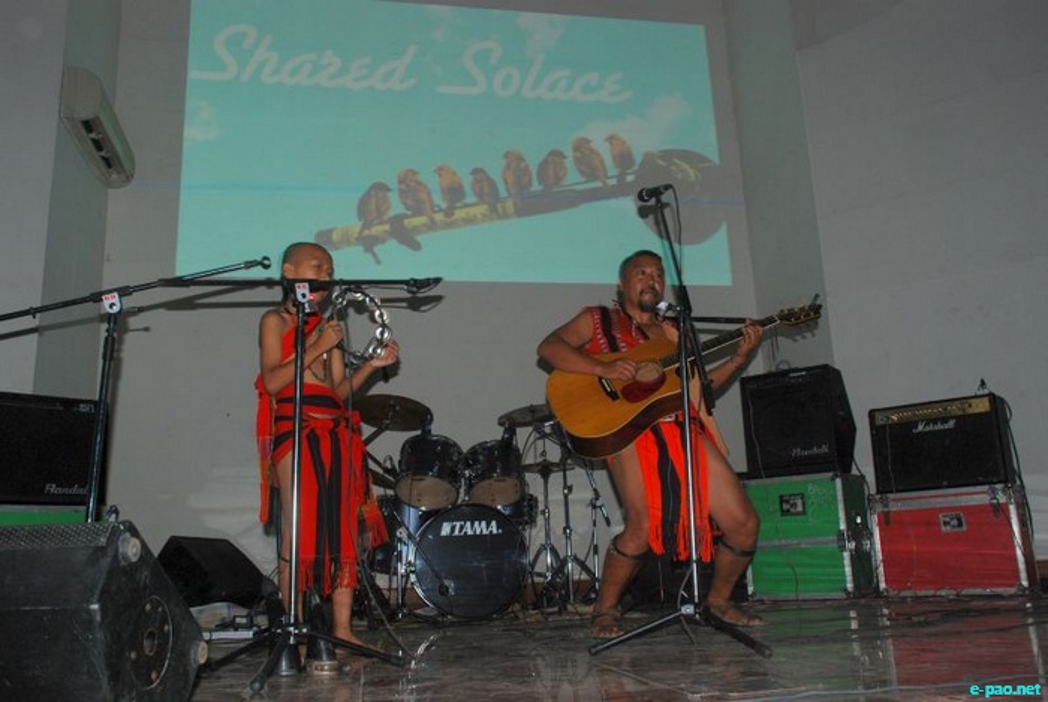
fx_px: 875
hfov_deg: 61.9
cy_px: 351
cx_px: 524
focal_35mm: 30
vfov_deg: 43.7
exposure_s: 1/8
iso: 320
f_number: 7.1
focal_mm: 20
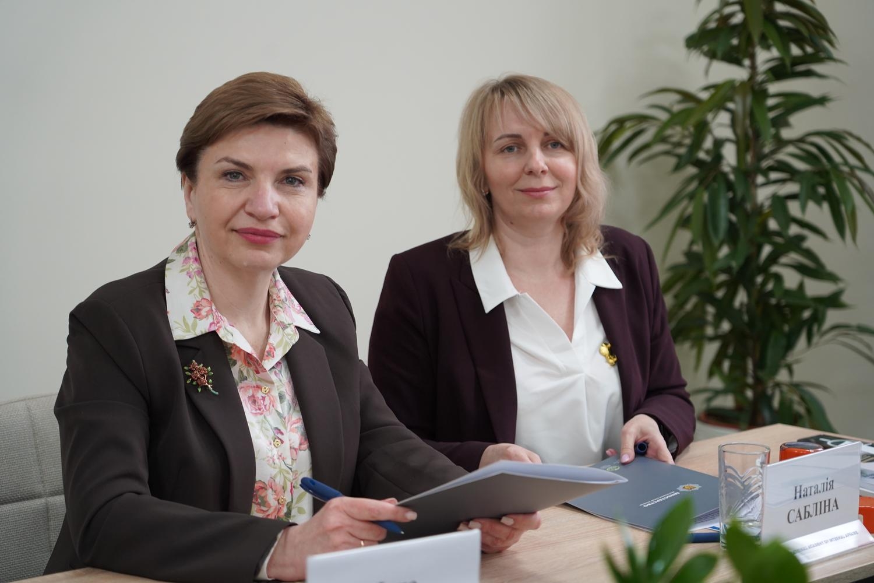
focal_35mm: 77
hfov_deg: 26.3
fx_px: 1869
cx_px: 437
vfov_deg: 17.7
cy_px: 292
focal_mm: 77
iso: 1250
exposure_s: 1/160
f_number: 4
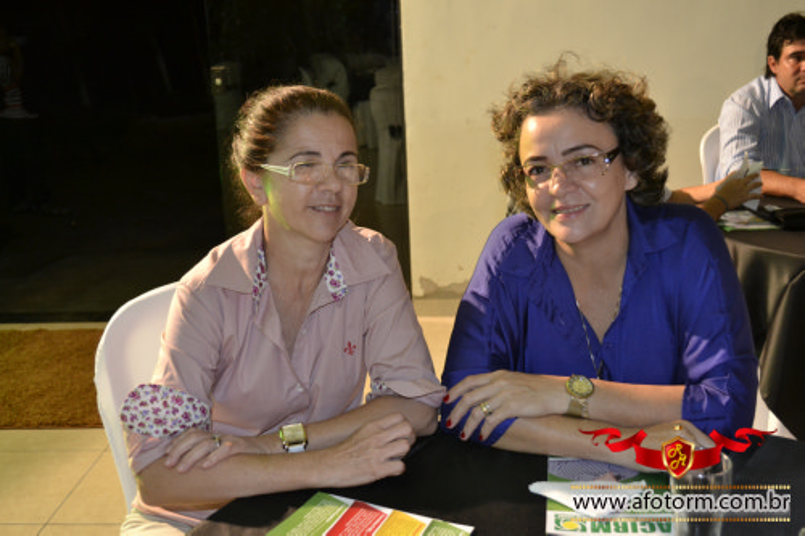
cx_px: 402
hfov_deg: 49.6
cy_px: 268
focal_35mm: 39
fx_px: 872
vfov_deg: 34.2
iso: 1600
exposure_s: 1/40
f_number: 4.5
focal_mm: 26
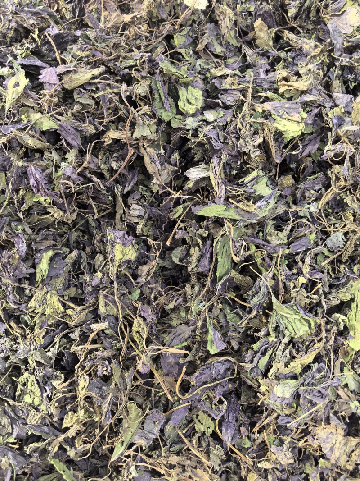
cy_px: 240
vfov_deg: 65.3
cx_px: 180
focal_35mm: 27
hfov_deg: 51.3
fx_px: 374
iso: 50
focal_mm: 6.35
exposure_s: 1/264
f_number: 2
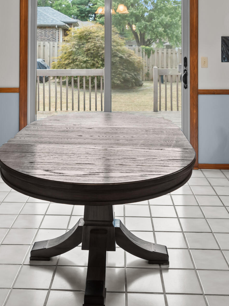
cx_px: 109
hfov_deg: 36.8
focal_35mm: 39
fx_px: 344
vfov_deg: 45.0
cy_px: 52
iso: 400
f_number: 2.8
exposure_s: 1/60
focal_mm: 16
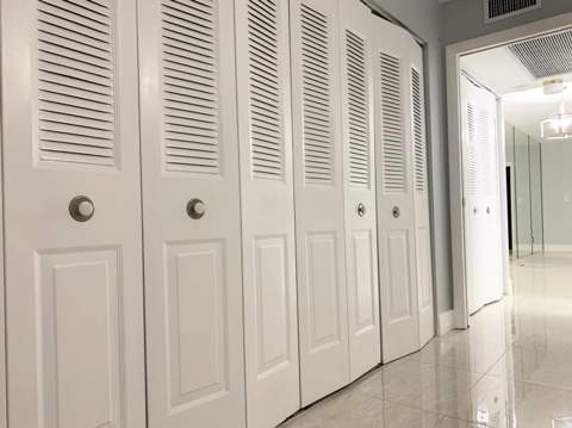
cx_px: 286
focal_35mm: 26
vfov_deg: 53.0
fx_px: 429
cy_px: 214
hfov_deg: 67.4
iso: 250
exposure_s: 1/60
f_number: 1.8
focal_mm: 4.25
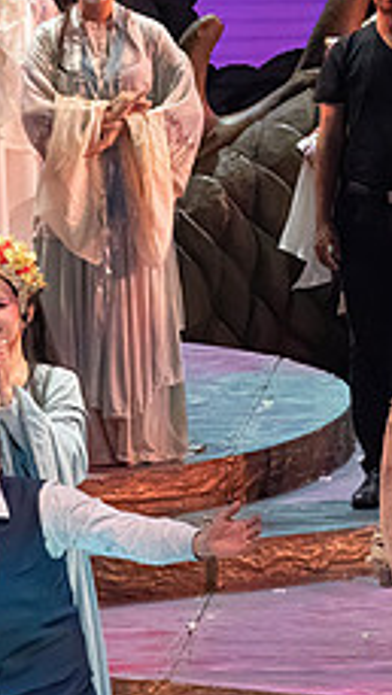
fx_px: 9801
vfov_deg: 4.1
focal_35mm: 531
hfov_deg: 2.3
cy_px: 542
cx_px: -33
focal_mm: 200
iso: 20000
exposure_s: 1/1000
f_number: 10
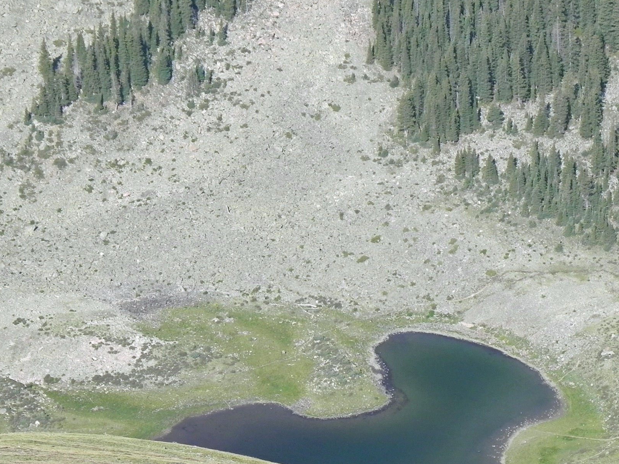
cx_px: 312
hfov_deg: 9.2
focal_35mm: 215
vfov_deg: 6.9
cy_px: 343
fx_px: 3845
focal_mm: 25.7
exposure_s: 1/375
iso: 160
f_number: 6.3
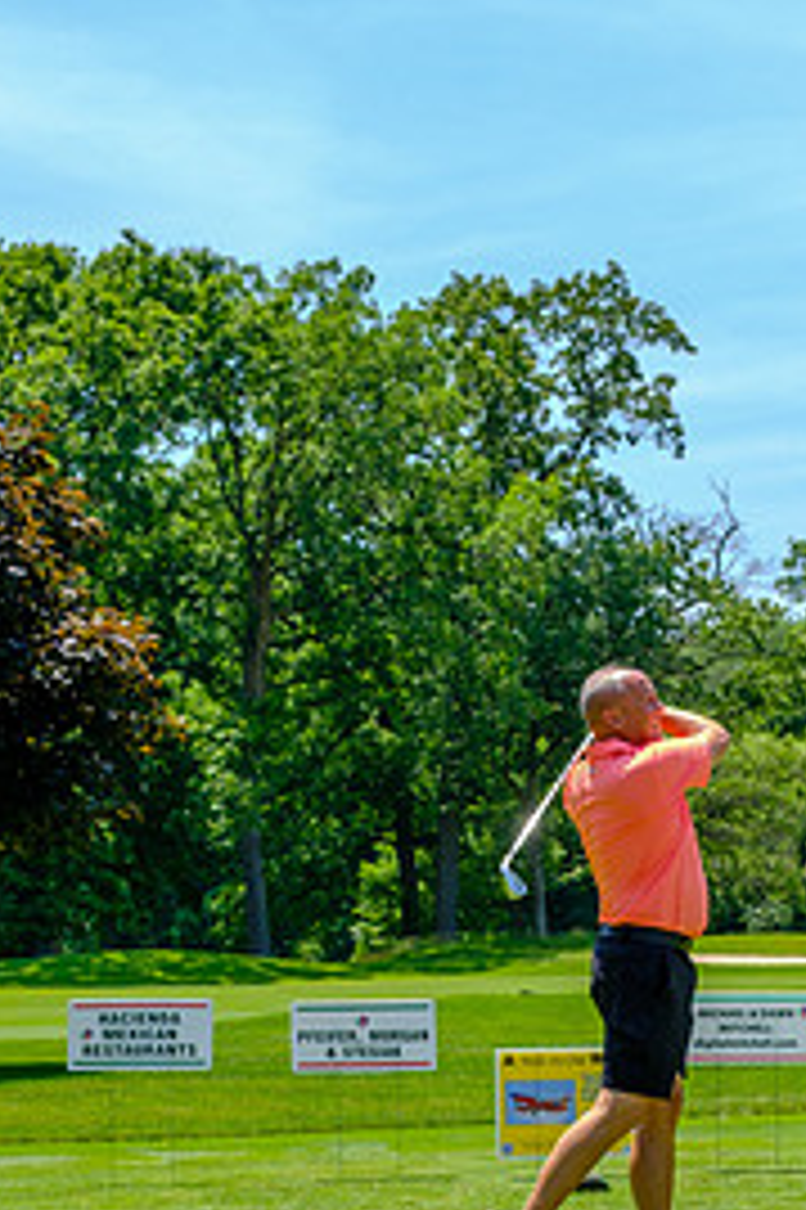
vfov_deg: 24.5
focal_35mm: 82
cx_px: 621
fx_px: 2757
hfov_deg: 16.5
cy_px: 900
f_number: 5.6
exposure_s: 1/250
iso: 200
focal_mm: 32.9
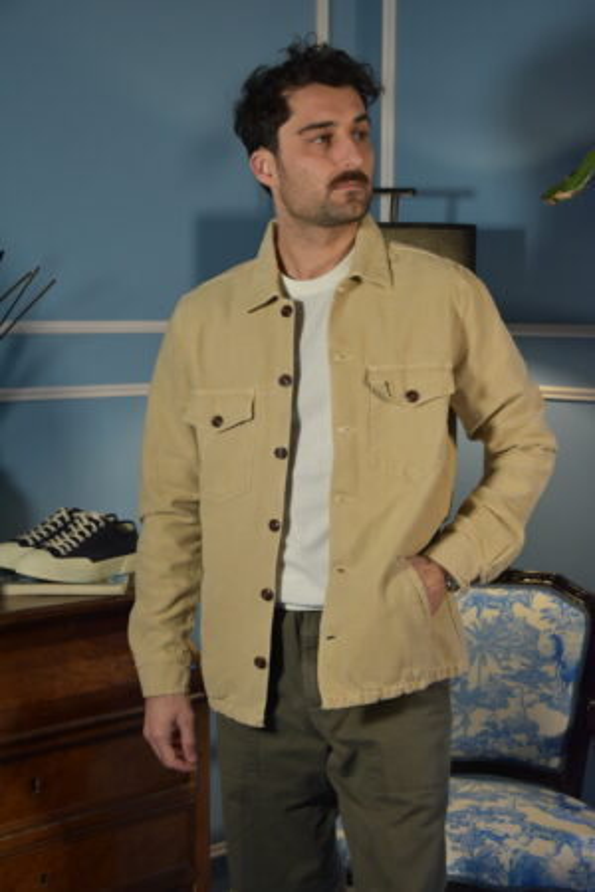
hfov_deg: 21.6
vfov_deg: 31.9
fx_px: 1562
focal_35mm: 63
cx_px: 298
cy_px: 446
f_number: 4.8
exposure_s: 1/125
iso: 1100
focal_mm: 42
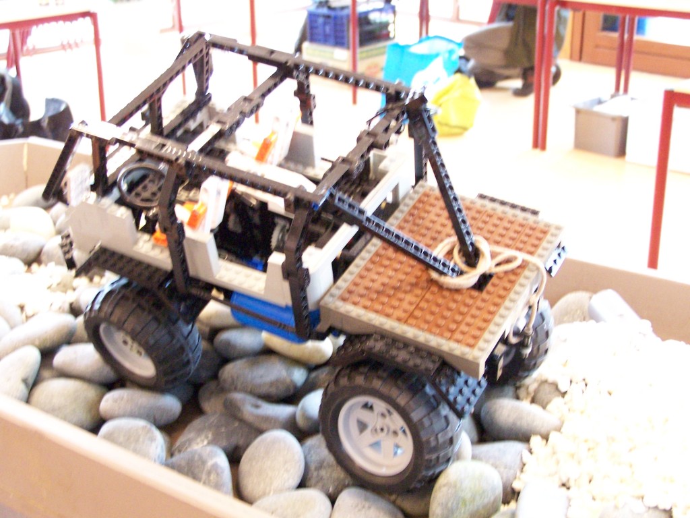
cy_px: 259
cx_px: 345
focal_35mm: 56
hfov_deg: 34.3
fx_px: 1116
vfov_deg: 26.1
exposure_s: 1/15
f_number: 3.1
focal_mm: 9.3
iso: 400
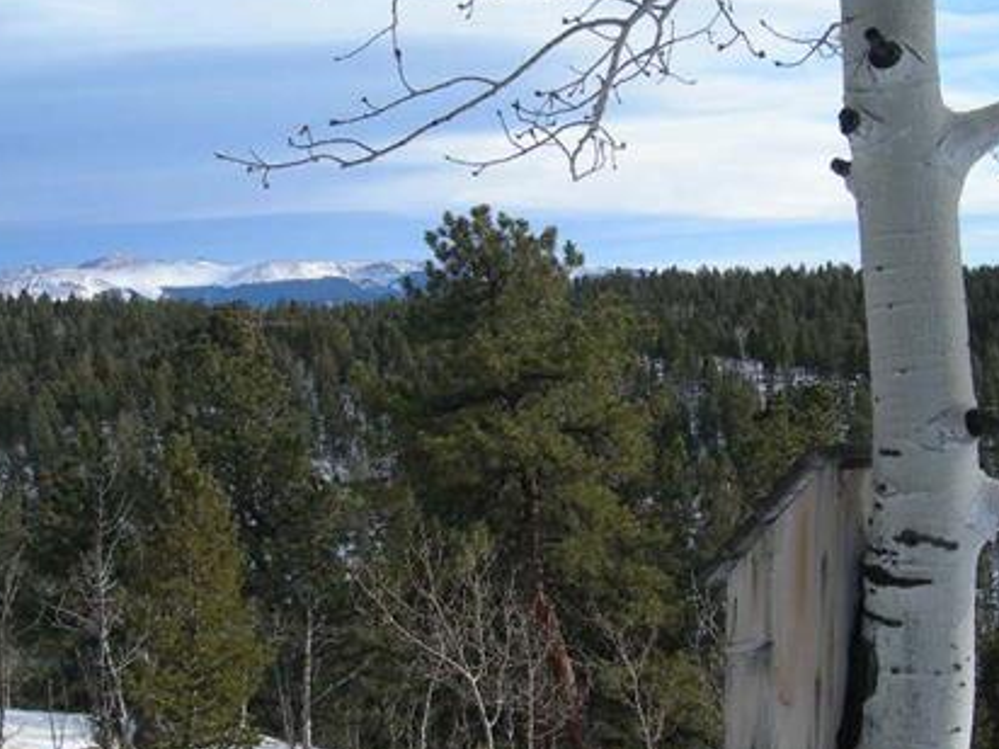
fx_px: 1703
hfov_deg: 32.7
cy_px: 473
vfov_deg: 24.7
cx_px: 466
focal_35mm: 59
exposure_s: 1/300
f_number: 4.8
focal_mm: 7.8
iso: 50
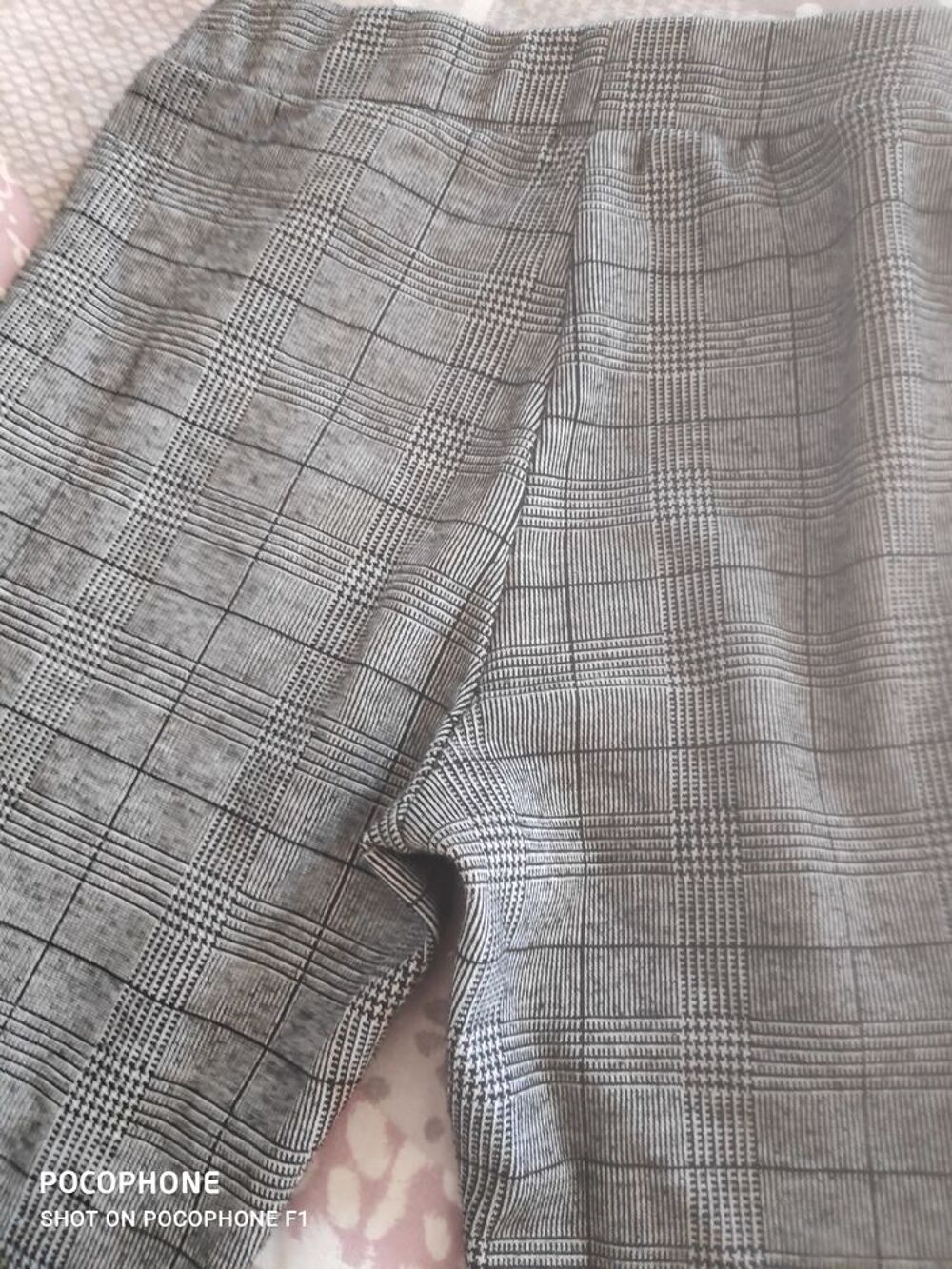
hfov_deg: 66.0
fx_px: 733
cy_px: 634
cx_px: 476
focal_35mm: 20
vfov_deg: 81.7
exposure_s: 1/50
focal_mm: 3.94
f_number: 1.9
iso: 1044
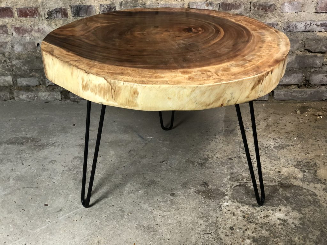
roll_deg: +3.4
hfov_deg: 36.8
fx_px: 491
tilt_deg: -29.4
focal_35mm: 52
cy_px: 122
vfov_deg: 28.0
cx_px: 164
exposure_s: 1/33
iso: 125
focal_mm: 6
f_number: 2.4
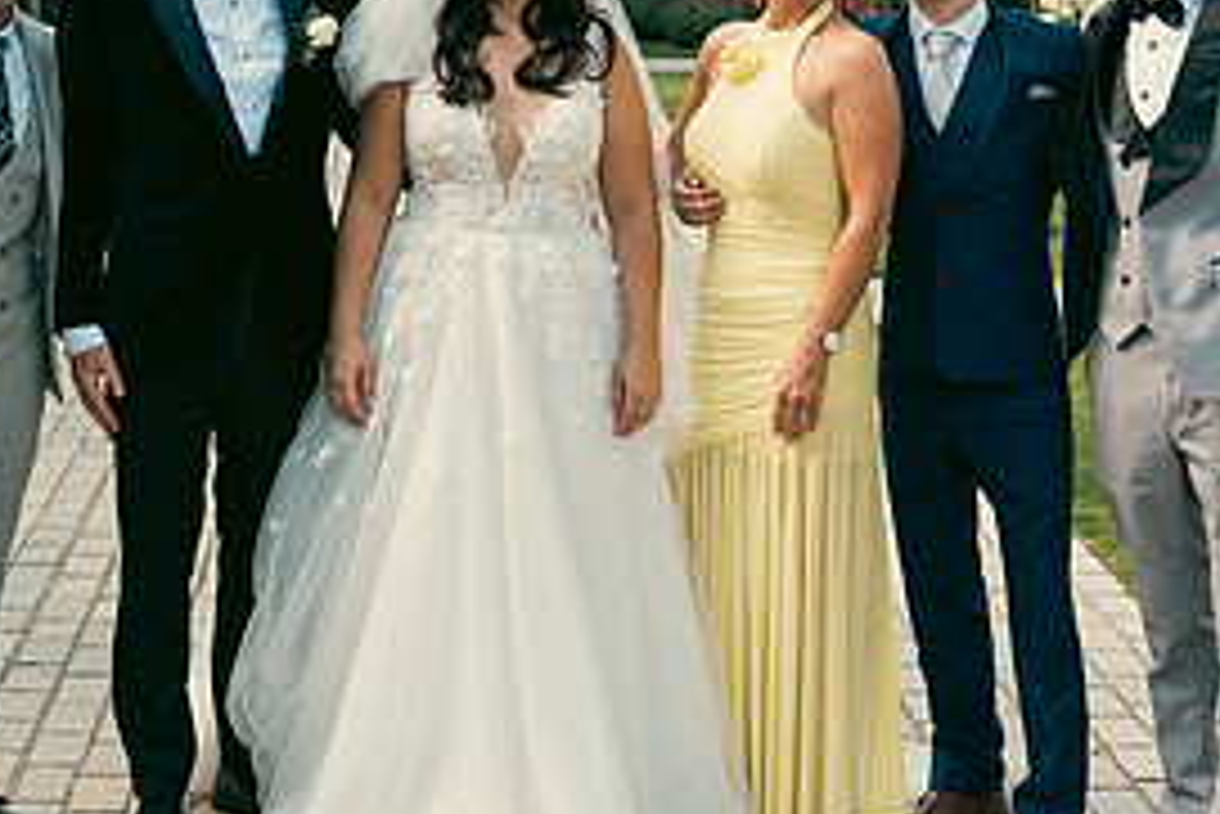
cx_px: 441
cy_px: 115
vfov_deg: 15.1
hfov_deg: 22.5
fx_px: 3051
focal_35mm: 90
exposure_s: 1/500
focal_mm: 42
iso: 400
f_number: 5
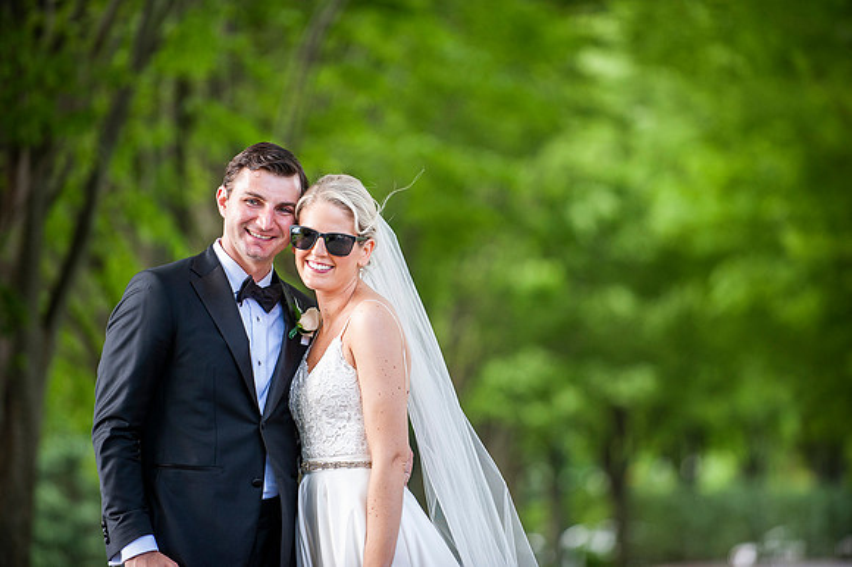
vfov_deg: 7.6
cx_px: 426
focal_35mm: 180
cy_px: 284
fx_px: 4257
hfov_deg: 11.4
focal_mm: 180
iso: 640
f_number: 2.8
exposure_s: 1/640
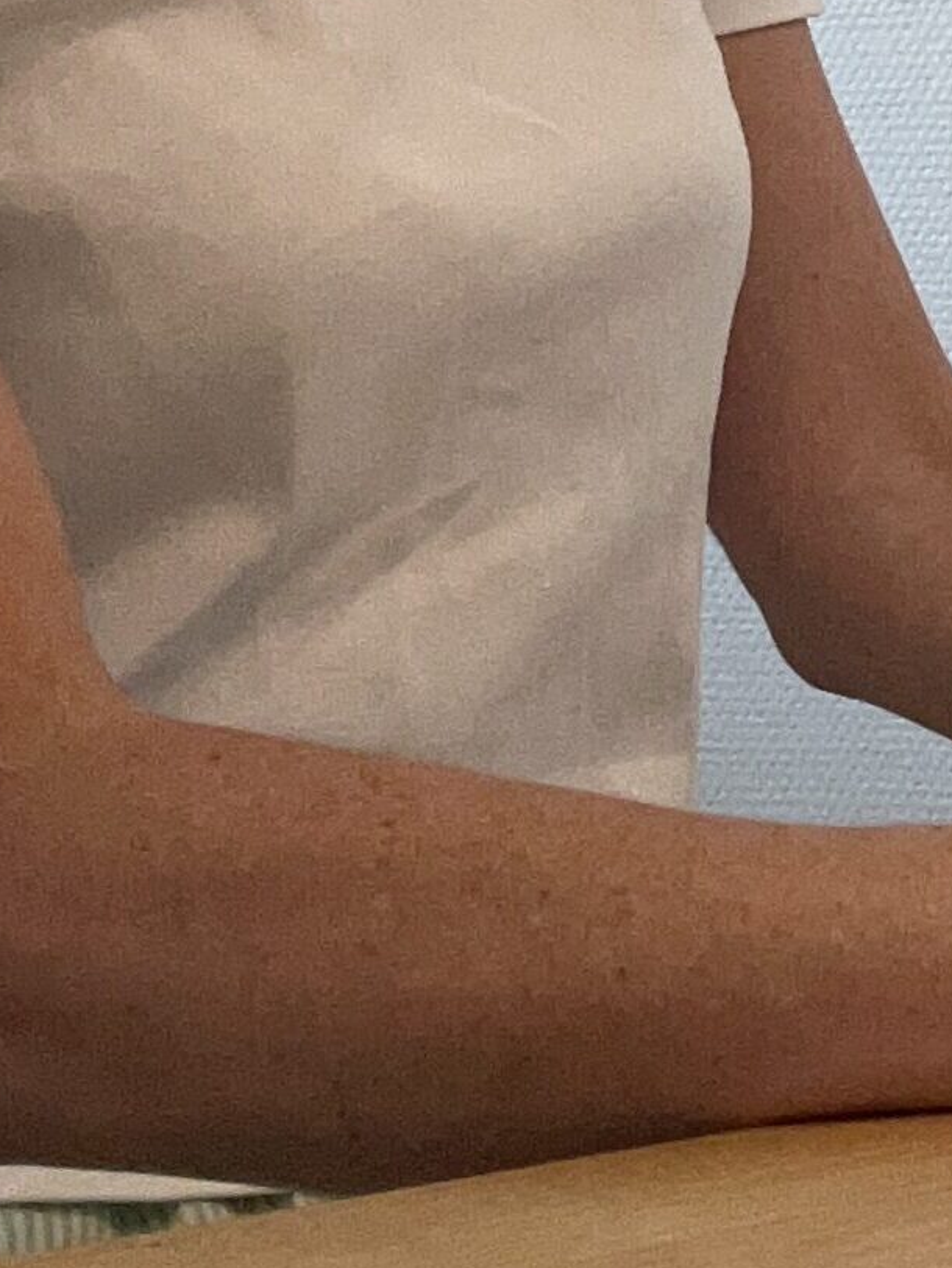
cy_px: -472
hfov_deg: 16.4
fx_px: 3116
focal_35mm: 85
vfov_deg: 20.6
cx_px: 1249
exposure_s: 1/50
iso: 80
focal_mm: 2.69
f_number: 1.9
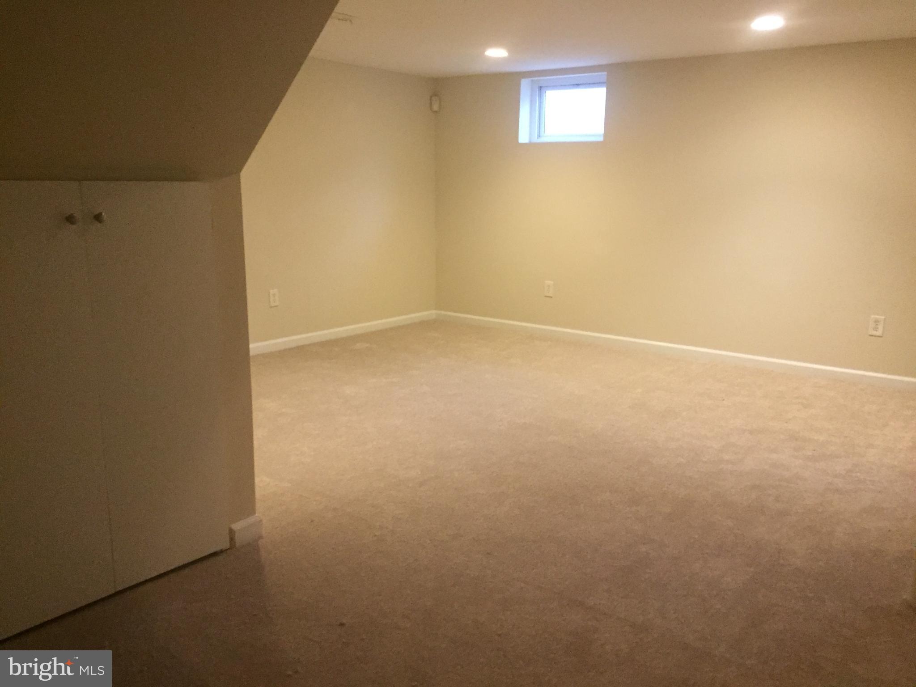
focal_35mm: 29
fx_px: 767
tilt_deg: -10.7
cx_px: 458
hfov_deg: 61.7
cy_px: 344
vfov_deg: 48.2
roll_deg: +0.0
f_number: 2.2
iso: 250
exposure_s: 1/20
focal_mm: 4.15
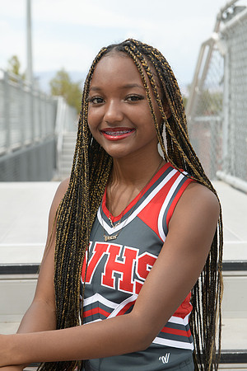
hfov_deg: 19.5
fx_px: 720
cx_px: 124
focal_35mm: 70
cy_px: 186
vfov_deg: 28.8
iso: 800
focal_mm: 70
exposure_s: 1/1250
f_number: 5.6
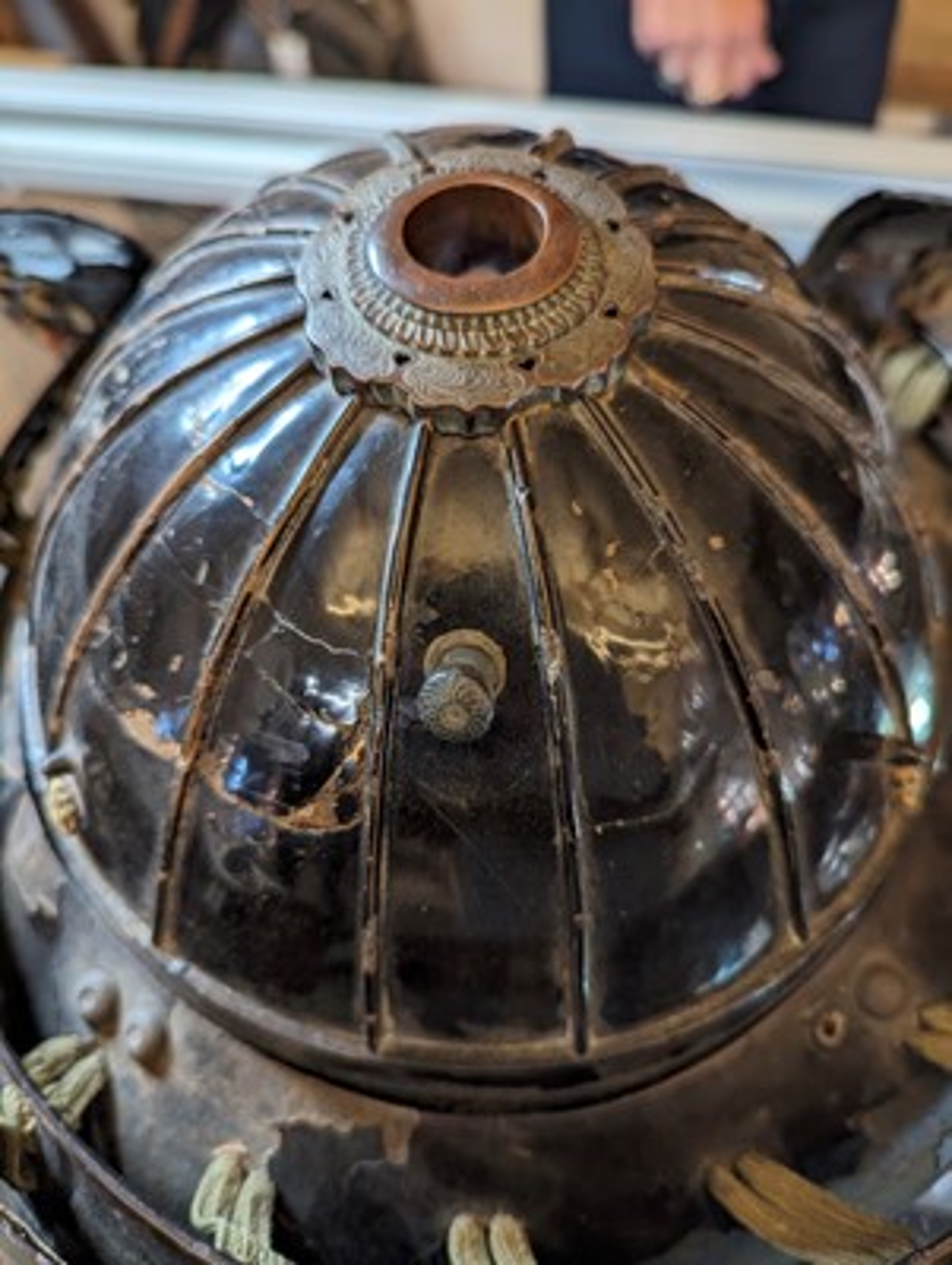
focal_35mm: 24
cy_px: 632
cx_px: 476
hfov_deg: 56.9
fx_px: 878
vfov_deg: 71.5
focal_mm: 6.81
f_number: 1.85
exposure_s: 1/100
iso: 363
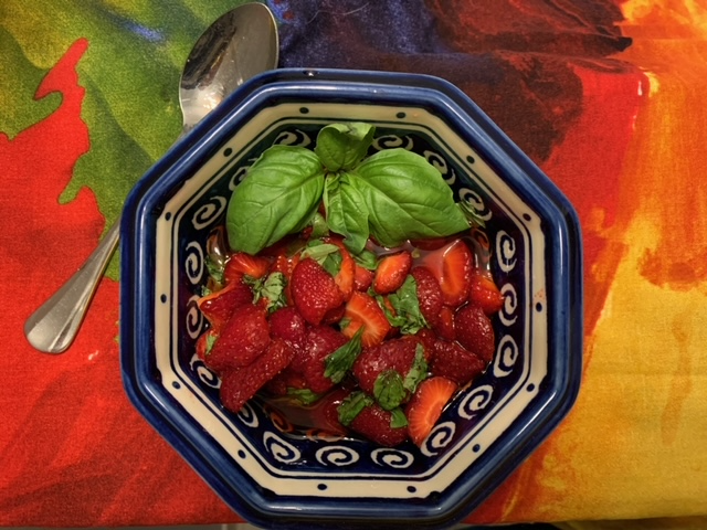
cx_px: 354
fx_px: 531
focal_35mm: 26
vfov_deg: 53.1
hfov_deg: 67.3
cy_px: 265
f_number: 1.8
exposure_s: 1/40
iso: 400
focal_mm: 4.25
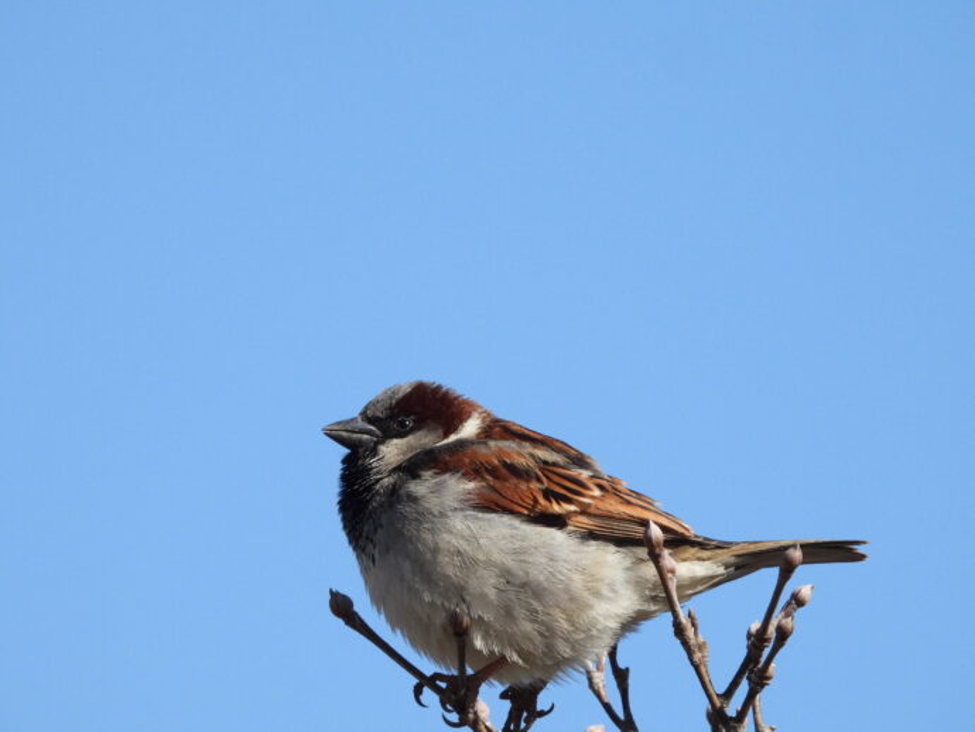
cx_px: 488
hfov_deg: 2.1
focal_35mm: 950
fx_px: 26767
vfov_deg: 1.6
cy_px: 366
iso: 400
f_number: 6.3
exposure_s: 1/1600
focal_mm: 170
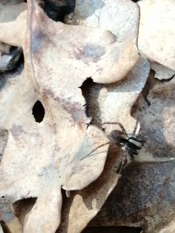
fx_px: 701
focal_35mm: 104
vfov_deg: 18.9
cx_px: 88
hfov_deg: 14.2
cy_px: 116
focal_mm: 3.46
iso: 125
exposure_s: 1/60
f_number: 1.8
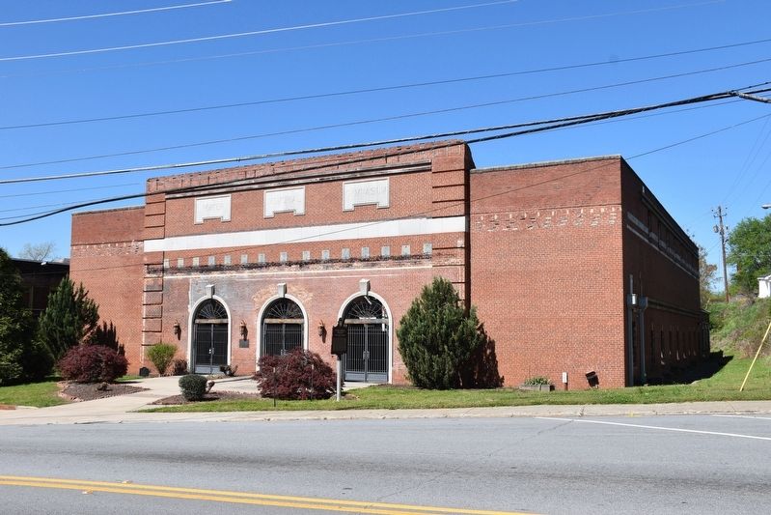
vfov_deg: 40.0
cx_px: 386
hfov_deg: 57.2
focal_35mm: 33
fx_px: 707
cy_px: 258
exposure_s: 1/400
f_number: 10
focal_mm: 22
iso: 200
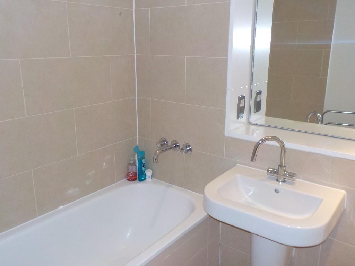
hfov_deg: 60.0
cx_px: 178
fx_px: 308
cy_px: 133
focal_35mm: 30
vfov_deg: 46.8
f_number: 3.3
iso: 200
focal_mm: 4.1
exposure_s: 1/30
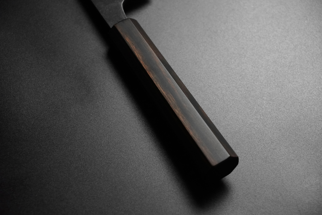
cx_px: 161
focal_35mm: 75
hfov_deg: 27.0
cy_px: 108
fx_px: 671
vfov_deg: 18.2
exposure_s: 1/125
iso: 6400
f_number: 5
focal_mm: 50
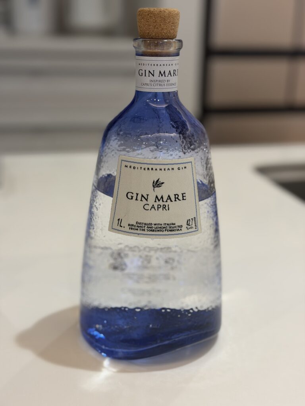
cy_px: 203
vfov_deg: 39.7
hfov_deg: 30.3
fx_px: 564
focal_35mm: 48
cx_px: 152
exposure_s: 1/50
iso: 50
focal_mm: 6.76
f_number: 1.78
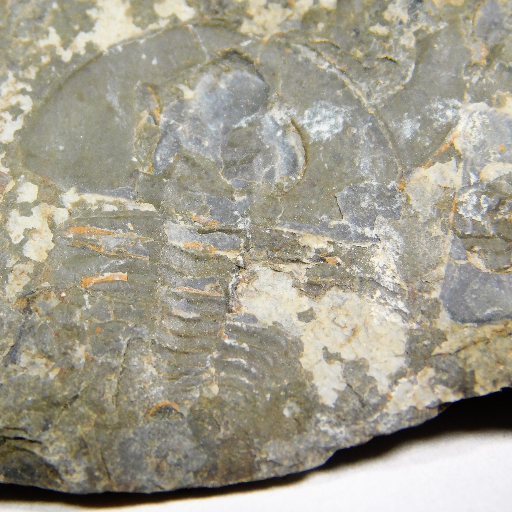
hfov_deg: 8.7
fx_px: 3364
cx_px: 189
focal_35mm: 201
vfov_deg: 8.7
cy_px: 257
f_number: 5.3
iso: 125
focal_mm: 30.1
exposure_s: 1/125
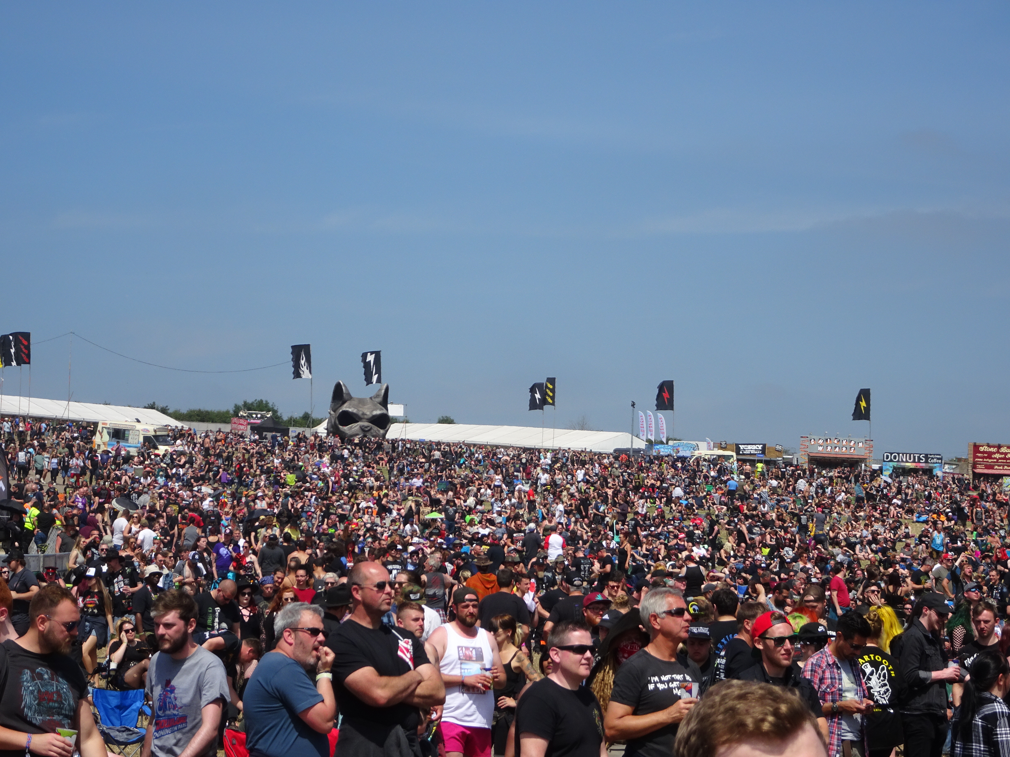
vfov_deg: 15.4
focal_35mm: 96
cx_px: 505
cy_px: 378
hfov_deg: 20.4
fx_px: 2801
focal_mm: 16.46
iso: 80
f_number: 5
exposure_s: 1/640
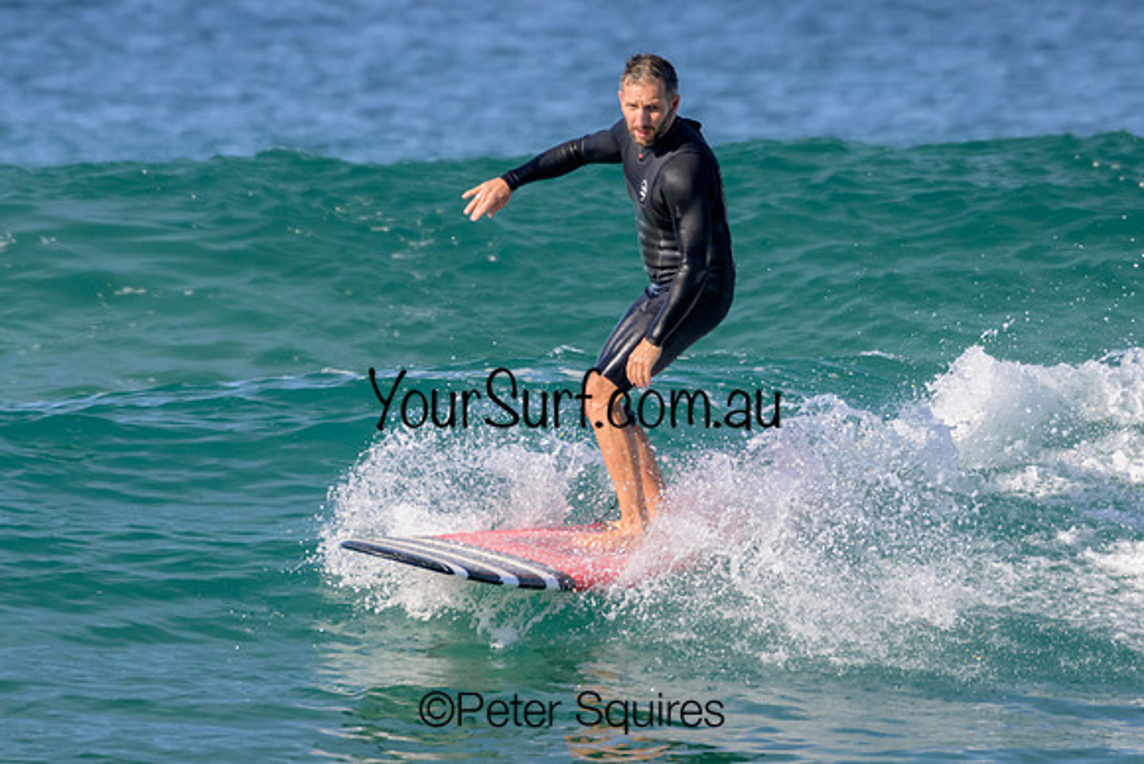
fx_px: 28158
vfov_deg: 1.6
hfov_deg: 2.3
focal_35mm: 886
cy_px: 334
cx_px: 528
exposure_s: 1/2000
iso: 1800
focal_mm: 750
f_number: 11
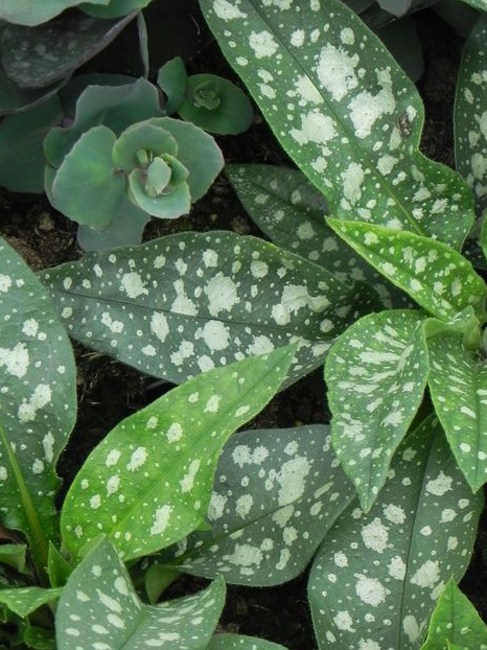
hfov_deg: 8.9
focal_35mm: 166
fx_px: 3116
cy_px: 339
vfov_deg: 11.9
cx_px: 291
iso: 160
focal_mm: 23
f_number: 5
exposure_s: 1/160
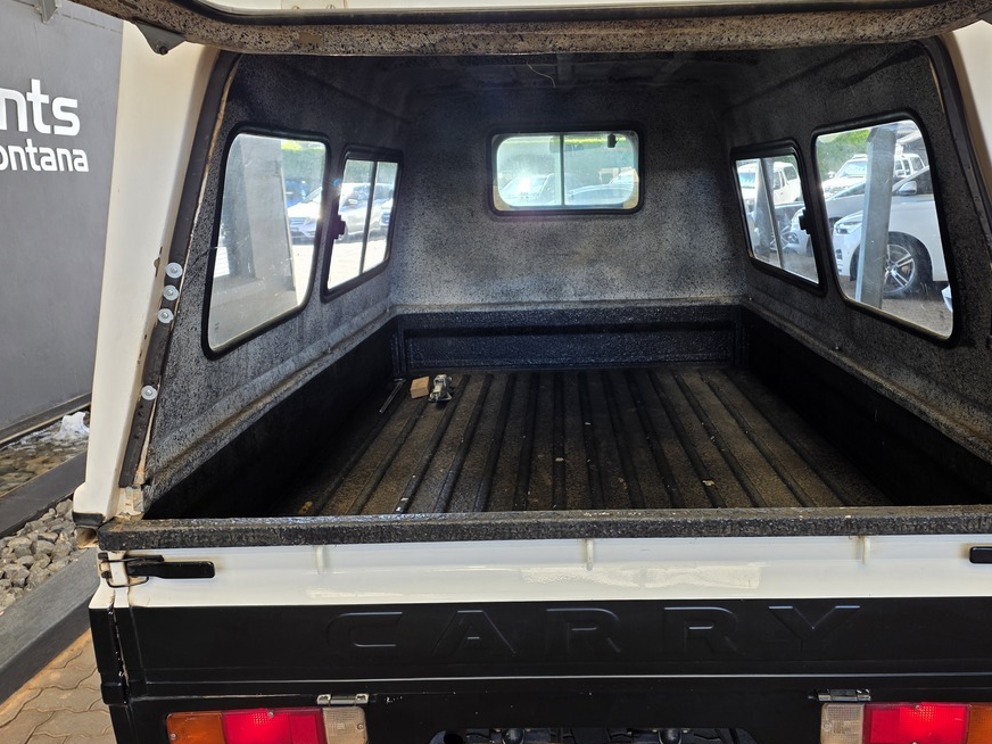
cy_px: 375
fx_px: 774
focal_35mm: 27
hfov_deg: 65.1
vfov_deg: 51.4
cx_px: 556
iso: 64
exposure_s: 1/180
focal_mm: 6.25
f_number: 1.7
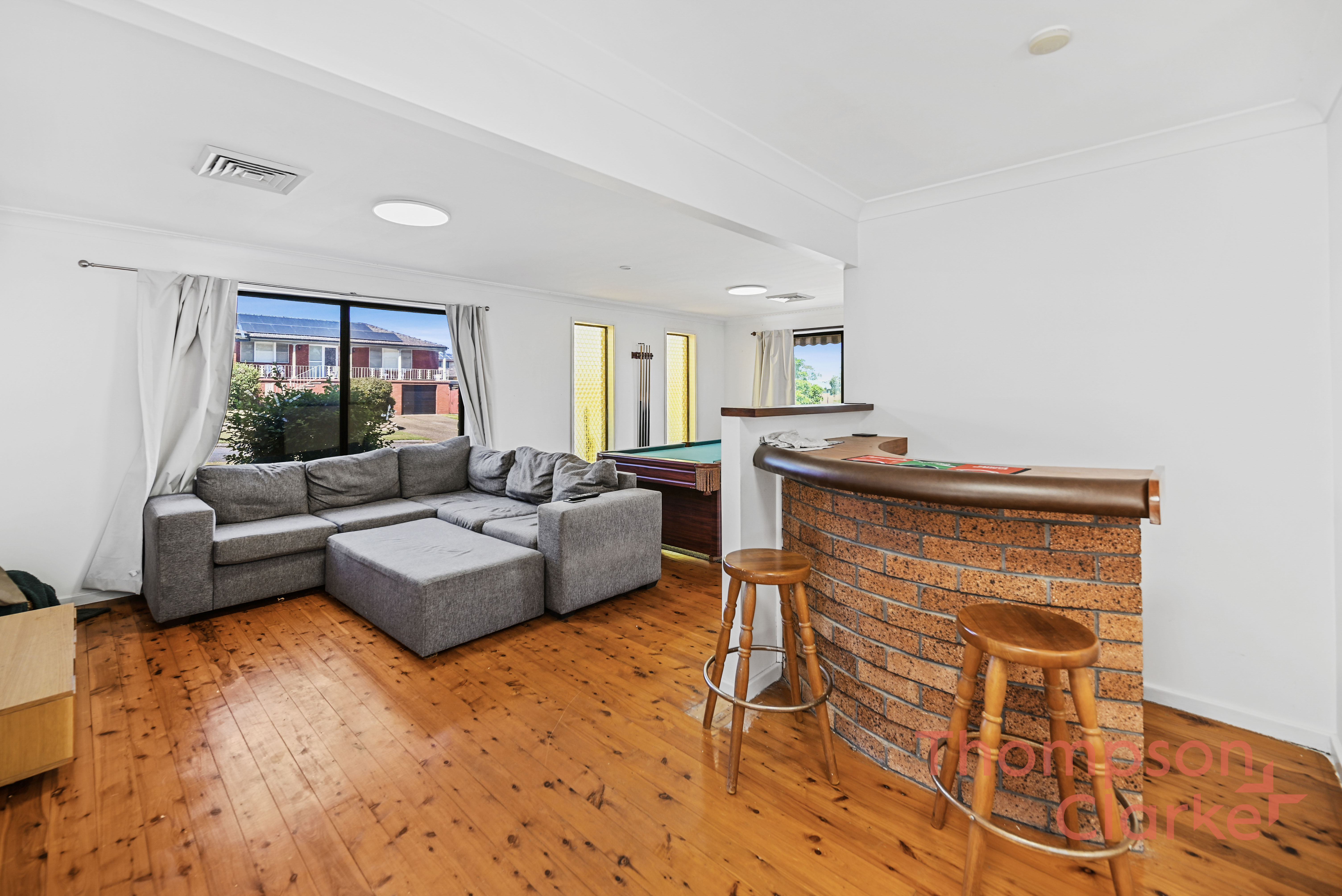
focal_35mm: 14
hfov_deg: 104.2
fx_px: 522
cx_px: 671
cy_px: 448
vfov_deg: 81.3
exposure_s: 1/4
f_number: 4
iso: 100
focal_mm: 14
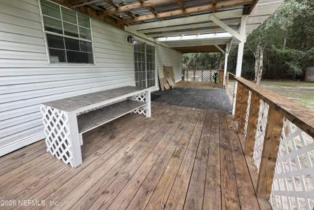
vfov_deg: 77.0
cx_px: 157
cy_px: 92
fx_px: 131
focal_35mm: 15
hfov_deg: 100.4
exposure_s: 1/121
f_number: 2.2
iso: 80
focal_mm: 2.22
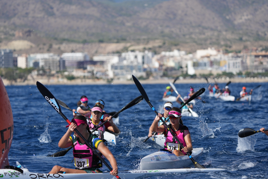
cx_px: 134
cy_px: 90
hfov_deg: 8.1
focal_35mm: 255
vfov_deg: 5.4
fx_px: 1898
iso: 400
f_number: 5.6
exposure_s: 1/2500
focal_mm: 255
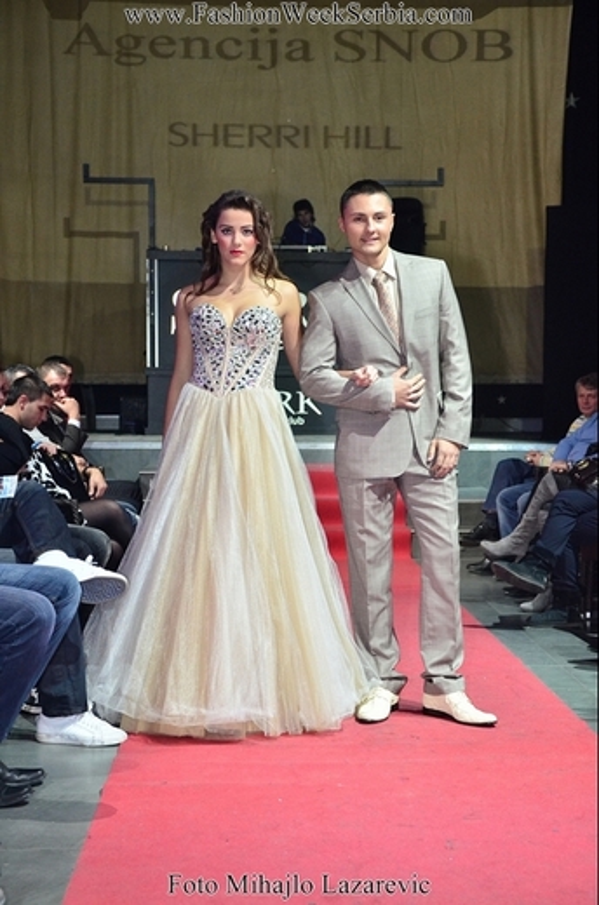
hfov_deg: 21.5
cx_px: 300
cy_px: 452
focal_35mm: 63
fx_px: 1581
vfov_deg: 32.0
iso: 1600
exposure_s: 1/125
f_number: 5
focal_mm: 42
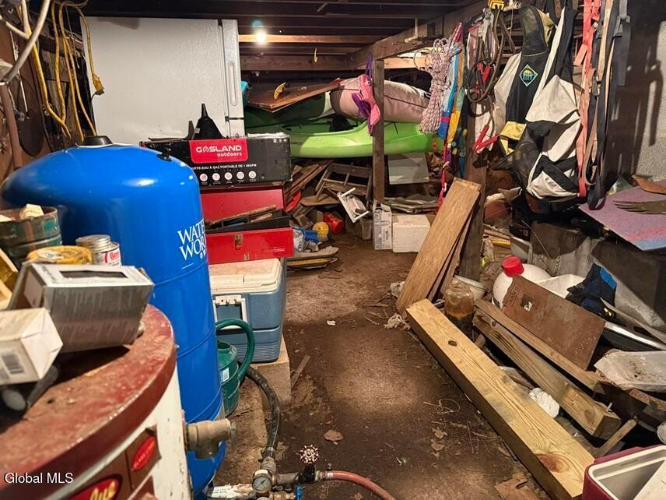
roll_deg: +1.1
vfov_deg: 56.8
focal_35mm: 24
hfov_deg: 71.6
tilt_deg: -16.7
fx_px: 462
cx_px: 333
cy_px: 250
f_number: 1.78
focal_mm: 6.76
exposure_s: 1/40
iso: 800
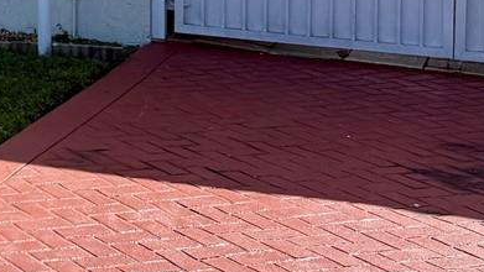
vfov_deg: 10.7
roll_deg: -1.0
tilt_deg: +1.5
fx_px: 1373
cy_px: -204
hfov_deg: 17.8
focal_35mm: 107
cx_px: -255
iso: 80
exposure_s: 1/4167
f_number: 1.78
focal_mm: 6.76
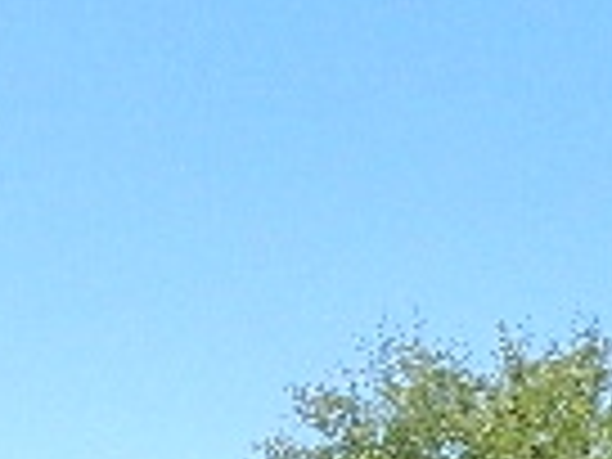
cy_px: 927
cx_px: 122
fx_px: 1909
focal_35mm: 108
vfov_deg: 12.1
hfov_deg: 18.0
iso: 160
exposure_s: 1/800
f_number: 4.5
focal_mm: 4
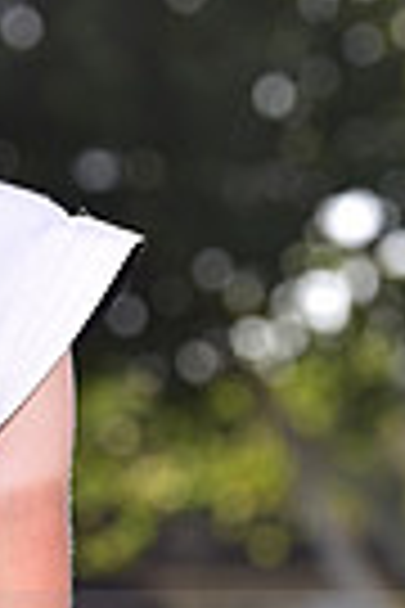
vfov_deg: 3.4
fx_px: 10141
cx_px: -268
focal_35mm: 601
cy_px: 653
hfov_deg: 2.3
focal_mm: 140
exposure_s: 1/250
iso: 80
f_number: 5
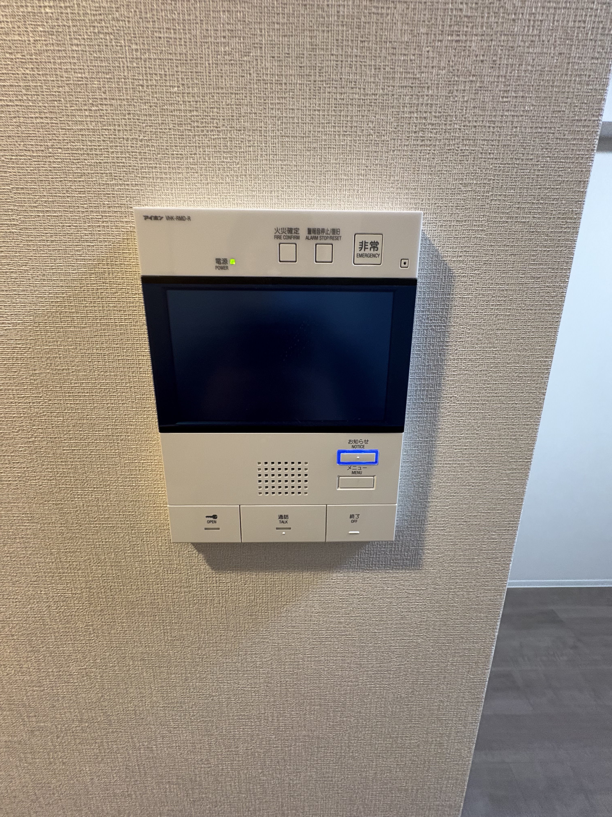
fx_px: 330
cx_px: 306
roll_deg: -0.3
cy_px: 408
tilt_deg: -14.8
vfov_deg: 102.1
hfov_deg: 85.7
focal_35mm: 14
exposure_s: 1/60
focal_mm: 2.22
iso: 320
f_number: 2.2
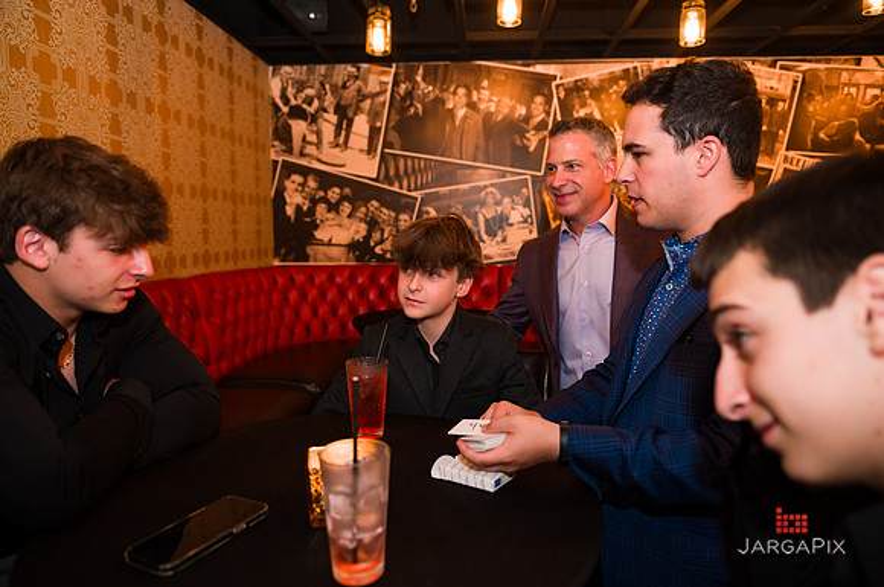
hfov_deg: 73.7
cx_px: 442
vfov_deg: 52.9
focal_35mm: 24
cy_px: 294
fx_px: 590
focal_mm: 24
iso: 1250
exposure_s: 1/200
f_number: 3.2
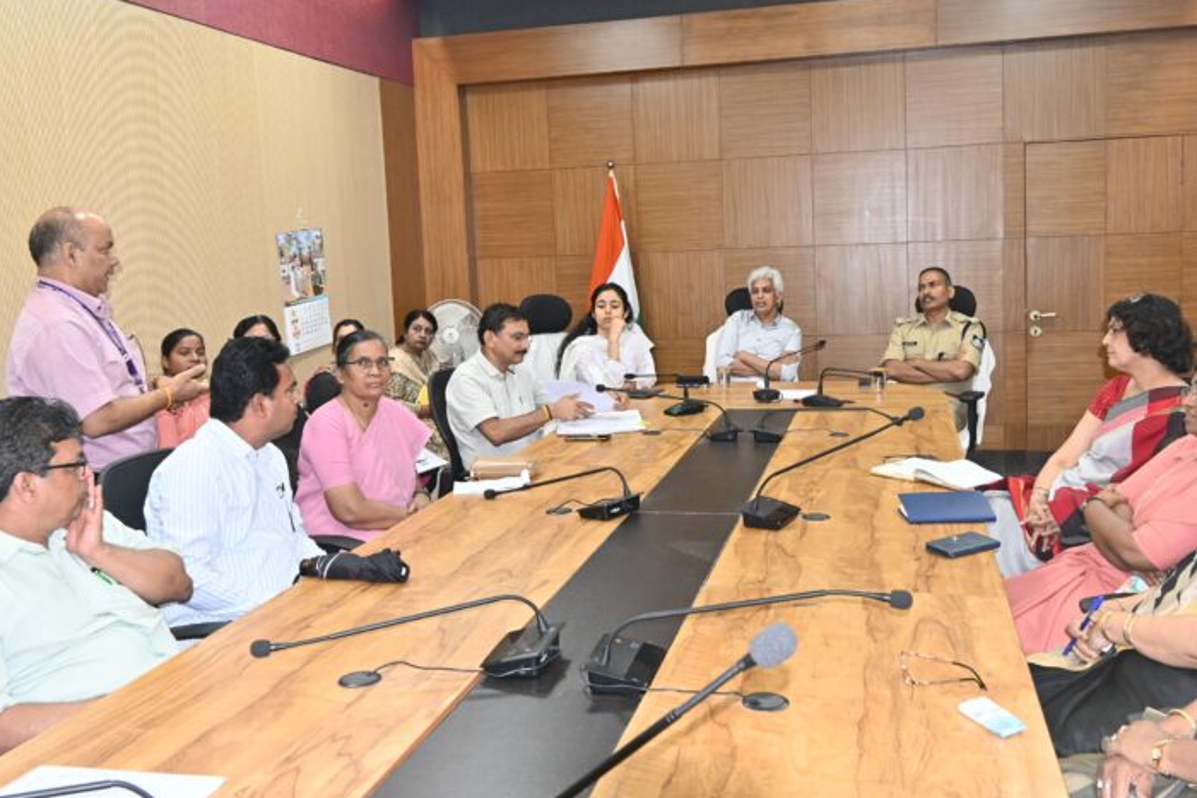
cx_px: 617
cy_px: 364
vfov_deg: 38.3
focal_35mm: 35
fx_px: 1149
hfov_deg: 55.0
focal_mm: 21
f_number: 6.3
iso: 1600
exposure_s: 1/60
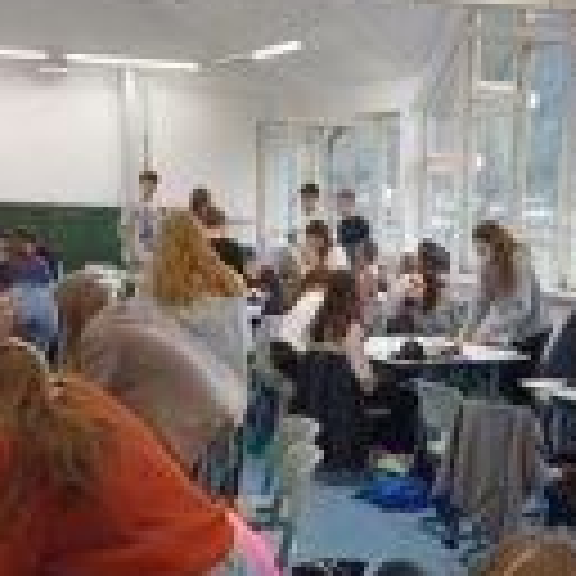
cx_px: 392
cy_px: 468
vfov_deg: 24.6
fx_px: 1299
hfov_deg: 24.9
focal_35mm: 69
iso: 125
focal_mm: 4.65
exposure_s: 1/50
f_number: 1.8
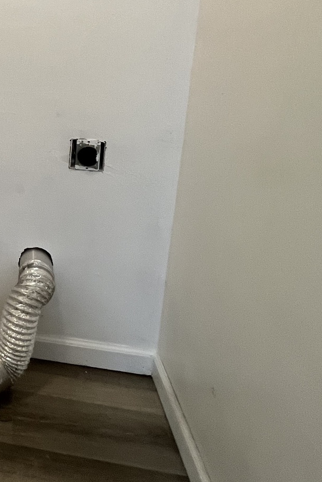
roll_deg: -1.4
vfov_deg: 50.9
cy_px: 71
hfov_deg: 32.0
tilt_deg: -8.9
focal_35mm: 34
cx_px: -69
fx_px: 456
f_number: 1.8
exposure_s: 1/60
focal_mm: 1.57
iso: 160
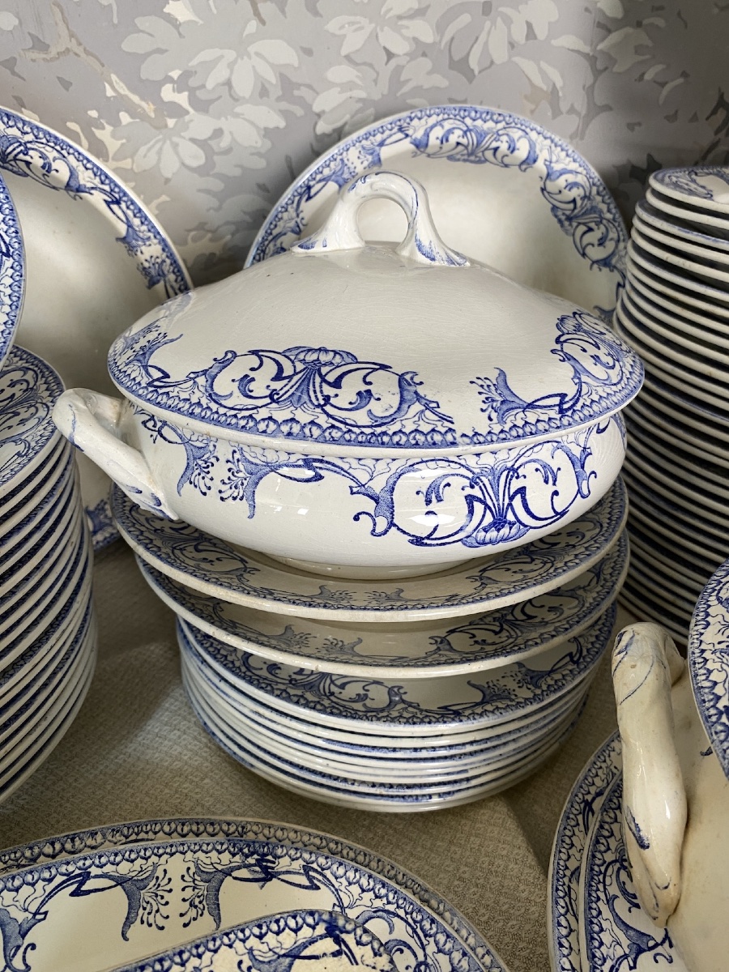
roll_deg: -3.0
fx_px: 730
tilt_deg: -28.3
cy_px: 486
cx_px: 364
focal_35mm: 26
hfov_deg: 53.1
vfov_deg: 67.3
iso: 64
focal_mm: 4.25
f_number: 1.8
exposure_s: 1/50
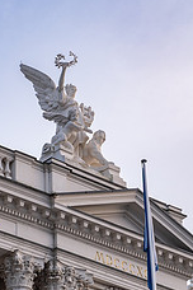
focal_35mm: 148
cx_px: 72
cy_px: 179
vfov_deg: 13.9
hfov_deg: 9.3
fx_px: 1190
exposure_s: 1/150
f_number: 3.2
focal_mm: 50
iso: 160
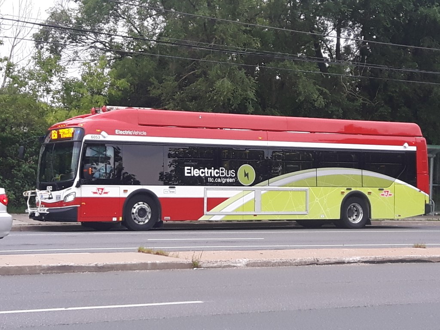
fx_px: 394
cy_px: 165
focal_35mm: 31
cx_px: 220
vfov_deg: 45.4
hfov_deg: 58.4
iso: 50
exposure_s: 1/100
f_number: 1.9
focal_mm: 3.7
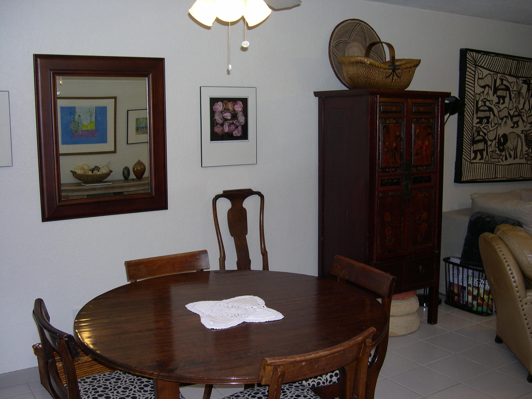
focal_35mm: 38
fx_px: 584
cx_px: 266
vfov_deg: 37.7
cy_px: 200
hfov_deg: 49.0
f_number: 2.8
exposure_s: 1/60
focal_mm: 8
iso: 100
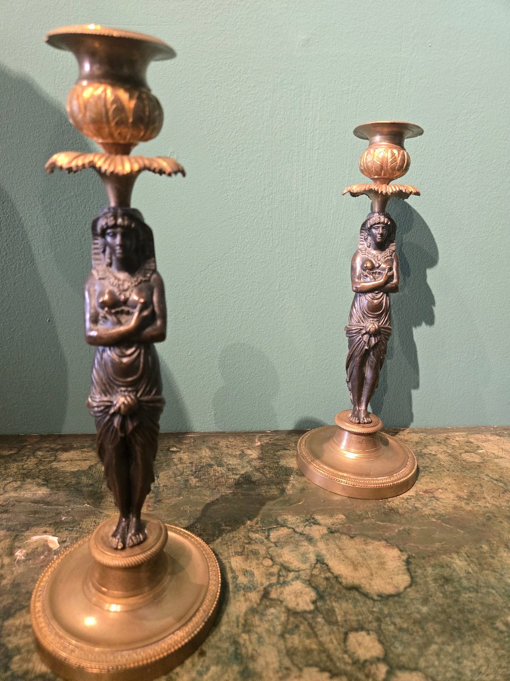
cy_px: 340
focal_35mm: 23
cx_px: 255
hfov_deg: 58.9
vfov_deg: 73.9
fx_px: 452
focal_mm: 5.4
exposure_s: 1/100
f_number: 1.8
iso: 640
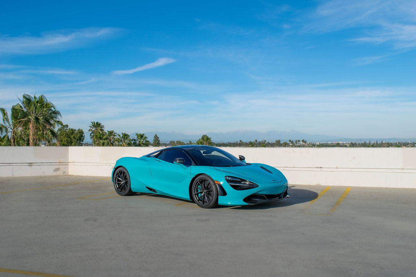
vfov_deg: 38.4
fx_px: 399
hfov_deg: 55.1
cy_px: 138
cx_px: 208
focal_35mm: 34
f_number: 11
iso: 200
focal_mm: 23
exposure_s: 1/500
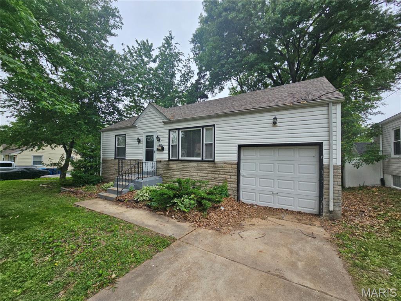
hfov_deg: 106.2
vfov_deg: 89.9
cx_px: 200
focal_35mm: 13
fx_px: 151
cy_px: 150
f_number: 2.2
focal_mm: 2.2
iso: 50
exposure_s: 1/410
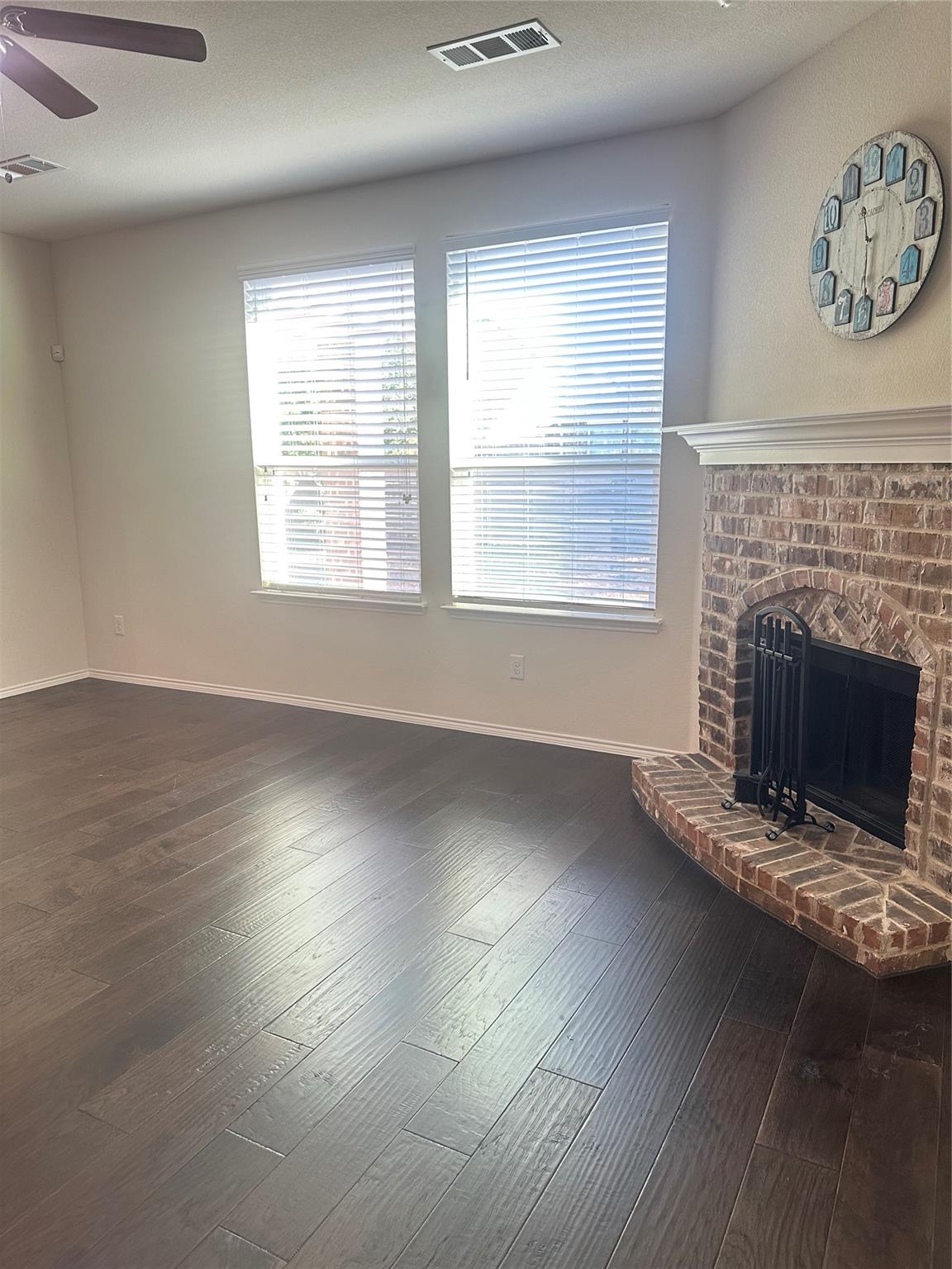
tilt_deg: -11.1
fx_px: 880
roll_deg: -0.3
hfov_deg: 56.8
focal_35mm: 24
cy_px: 634
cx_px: 476
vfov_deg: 71.6
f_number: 1.78
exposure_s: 1/60
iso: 200
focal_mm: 6.86
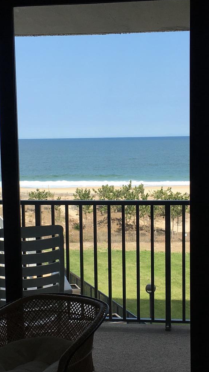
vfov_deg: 32.8
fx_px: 630
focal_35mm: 64
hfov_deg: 18.8
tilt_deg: -6.6
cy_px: 215
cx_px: 111
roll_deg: +0.5
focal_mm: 4.15
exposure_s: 1/1148
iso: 25
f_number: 2.2
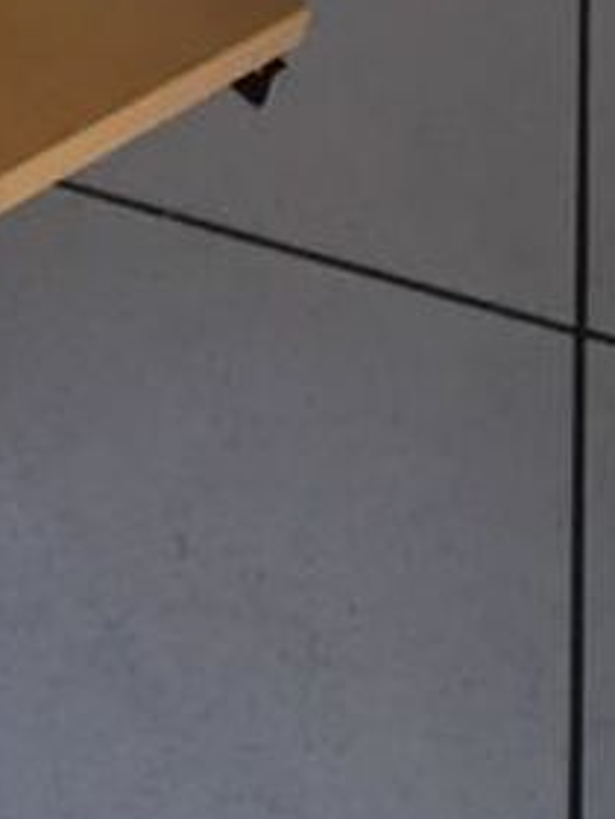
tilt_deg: -34.6
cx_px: -767
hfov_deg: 9.7
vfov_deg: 13.2
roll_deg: -2.2
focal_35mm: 138
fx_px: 3269
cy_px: -566
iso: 80
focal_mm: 4.15
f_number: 2.2
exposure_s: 1/33
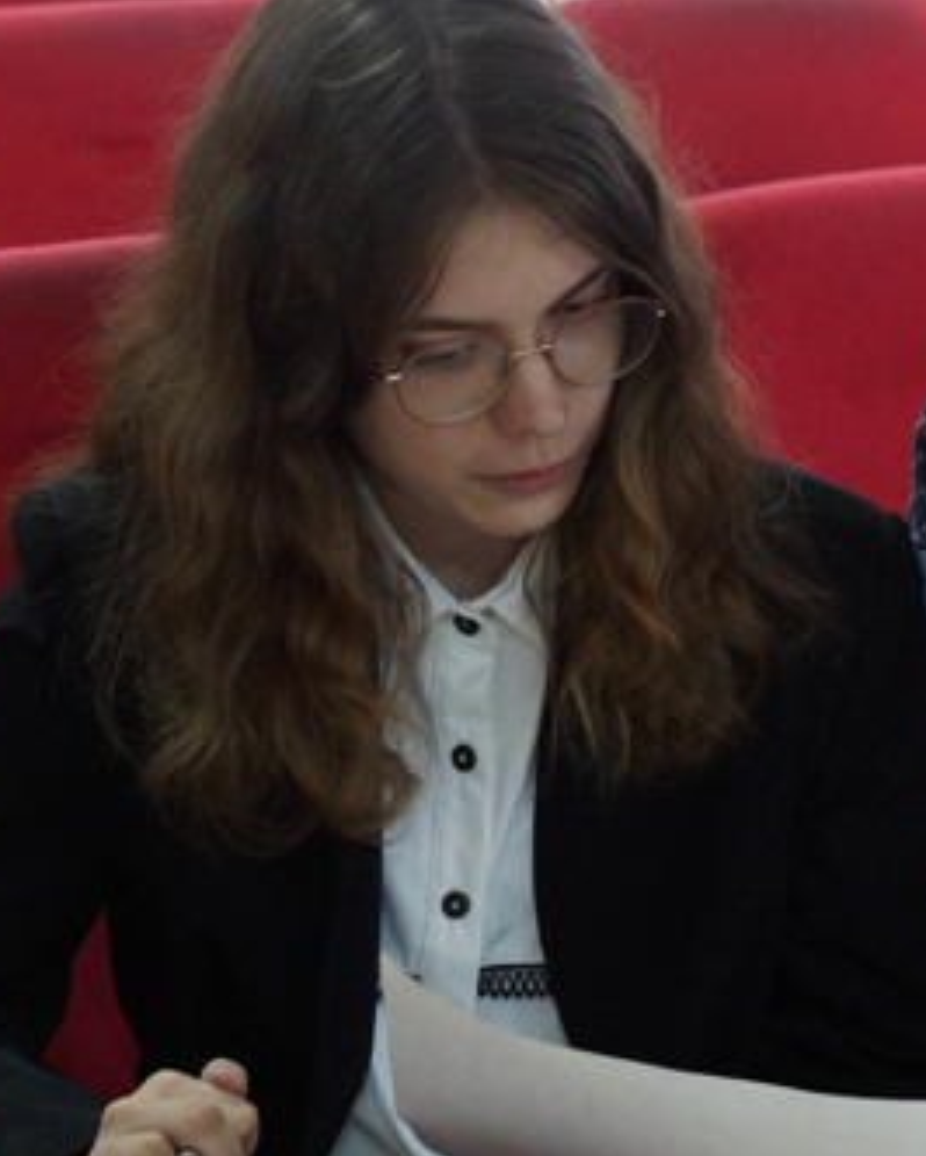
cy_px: 641
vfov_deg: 12.1
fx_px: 5442
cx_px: 923
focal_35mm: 159
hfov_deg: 9.7
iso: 1600
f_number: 5
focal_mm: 50
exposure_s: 1/25
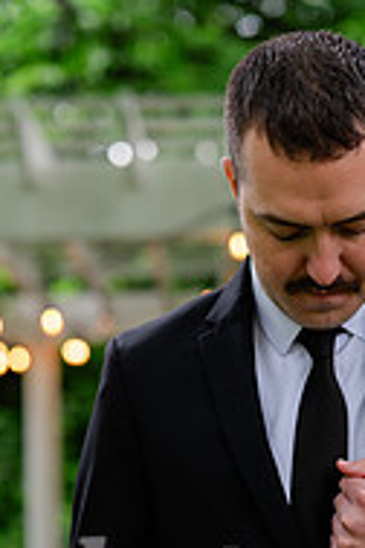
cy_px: 600
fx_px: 1810
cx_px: 298
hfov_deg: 11.5
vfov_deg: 16.7
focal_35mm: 119
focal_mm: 50
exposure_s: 1/400
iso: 320
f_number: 2
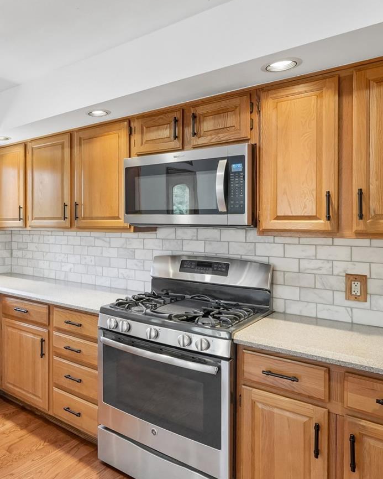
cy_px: 226
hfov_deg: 50.6
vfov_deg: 66.0
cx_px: 62
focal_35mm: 26
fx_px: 368
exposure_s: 1/15
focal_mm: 10
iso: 800
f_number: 8
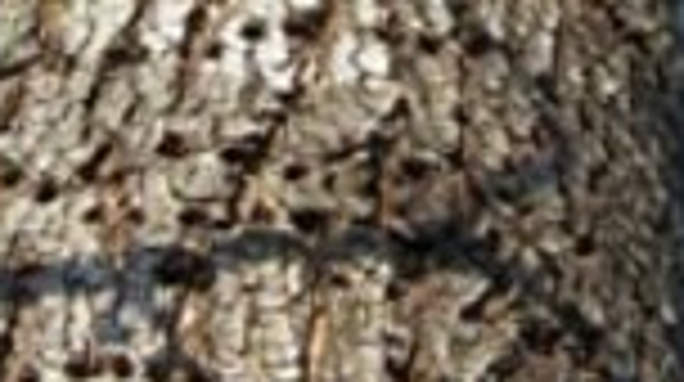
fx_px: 2173
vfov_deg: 10.0
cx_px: 288
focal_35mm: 120
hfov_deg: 17.9
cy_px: -22
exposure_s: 1/100
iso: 80
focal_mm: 6.3
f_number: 2.8
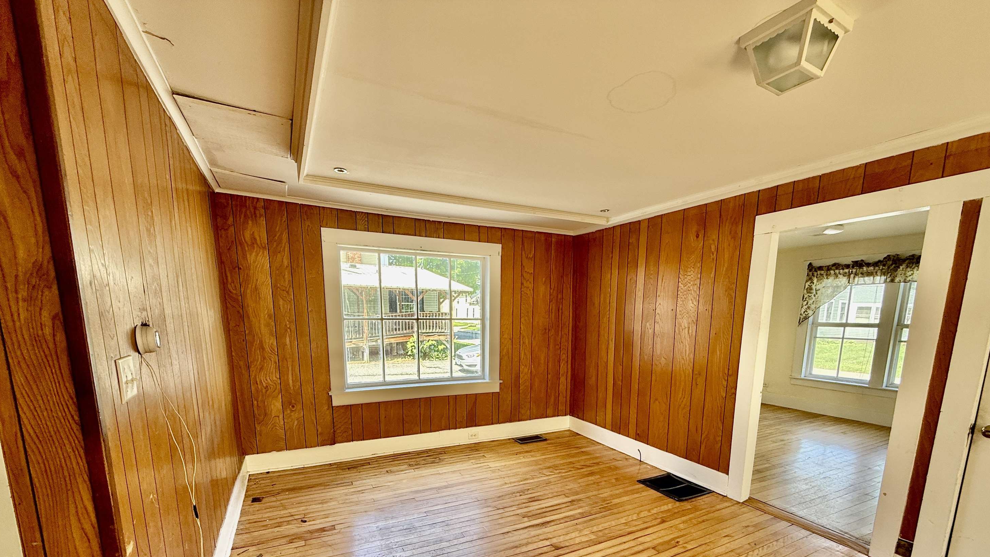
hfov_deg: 99.4
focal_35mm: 16
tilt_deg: -10.5
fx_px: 420
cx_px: 504
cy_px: 387
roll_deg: -0.6
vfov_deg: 64.7
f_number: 2.2
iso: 80
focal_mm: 2.22
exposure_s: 1/99
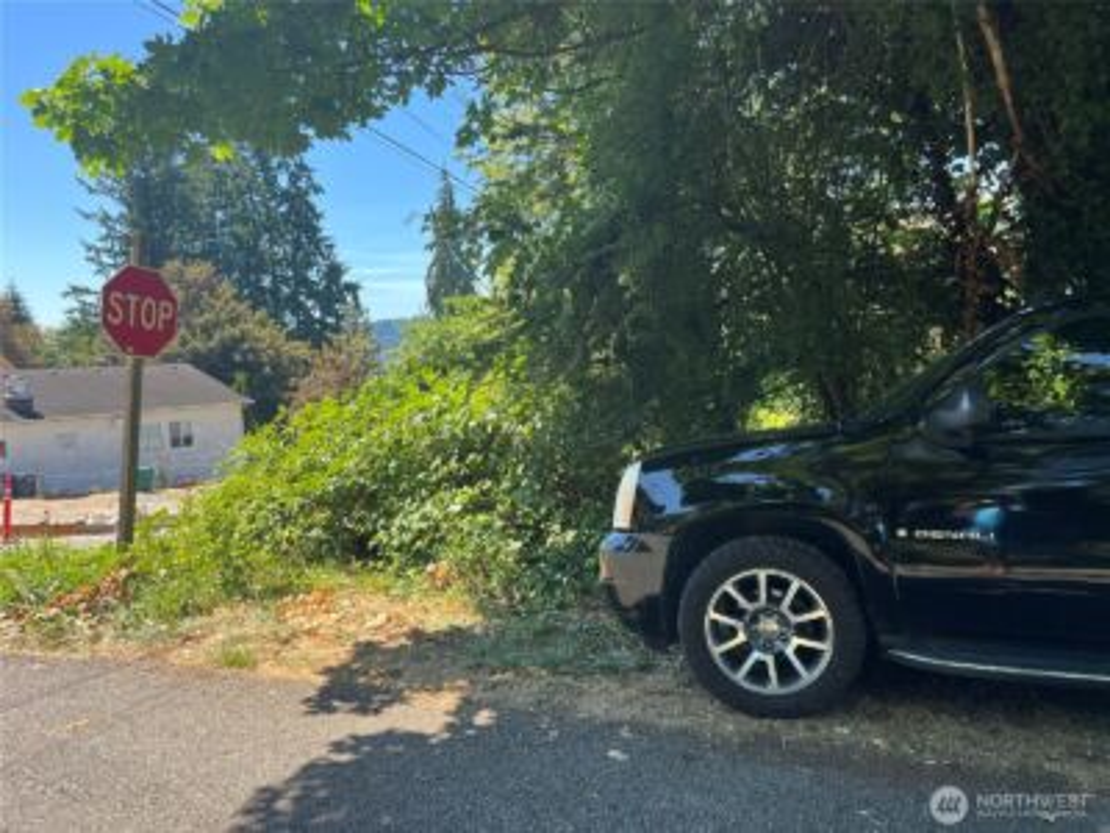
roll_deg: +2.2
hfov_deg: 67.3
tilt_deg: -5.2
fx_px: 834
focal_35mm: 26
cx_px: 555
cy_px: 416
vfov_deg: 53.1
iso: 50
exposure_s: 1/853
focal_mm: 5.7
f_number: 1.5
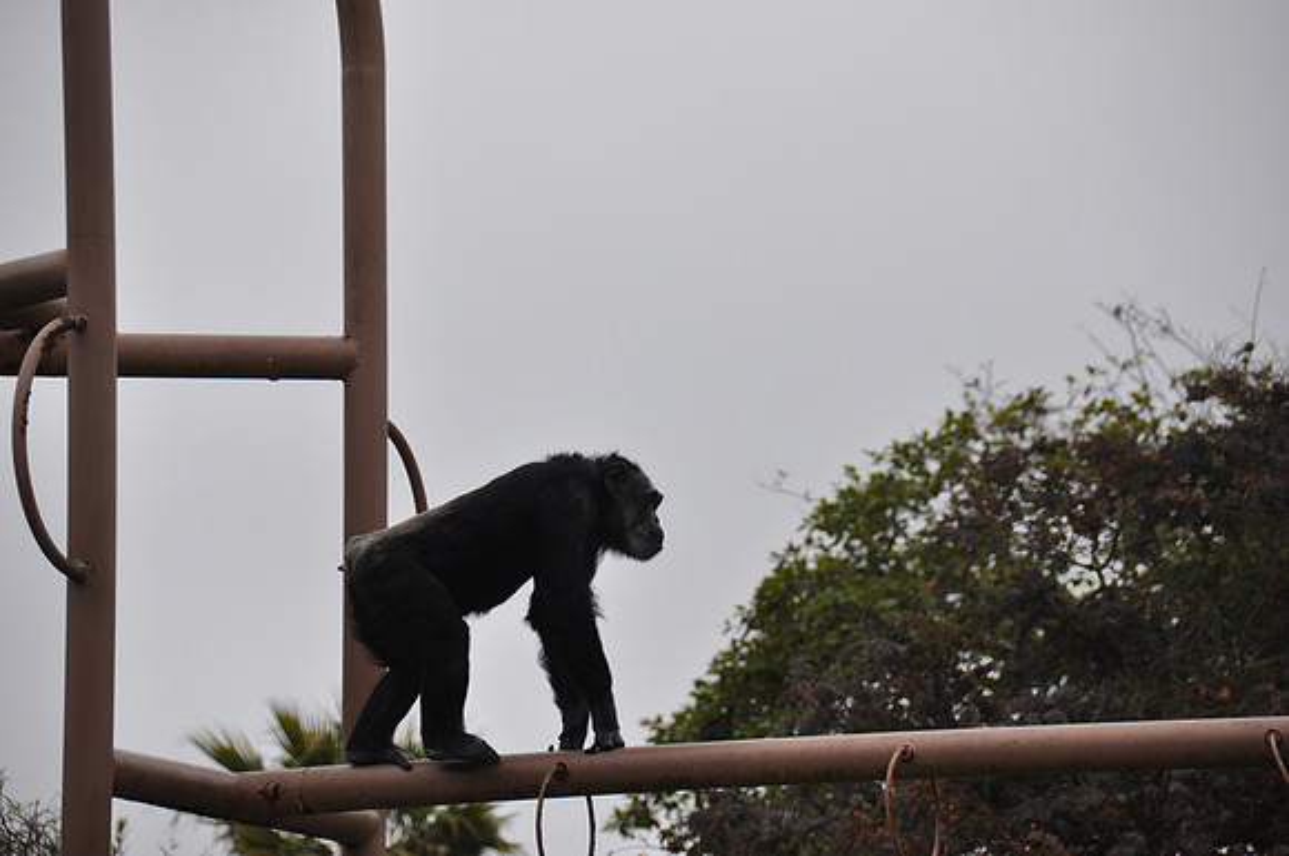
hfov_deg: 8.3
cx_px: 644
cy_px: 428
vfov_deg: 5.5
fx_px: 8849
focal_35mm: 248
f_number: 5.6
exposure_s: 1/1600
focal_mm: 165
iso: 320
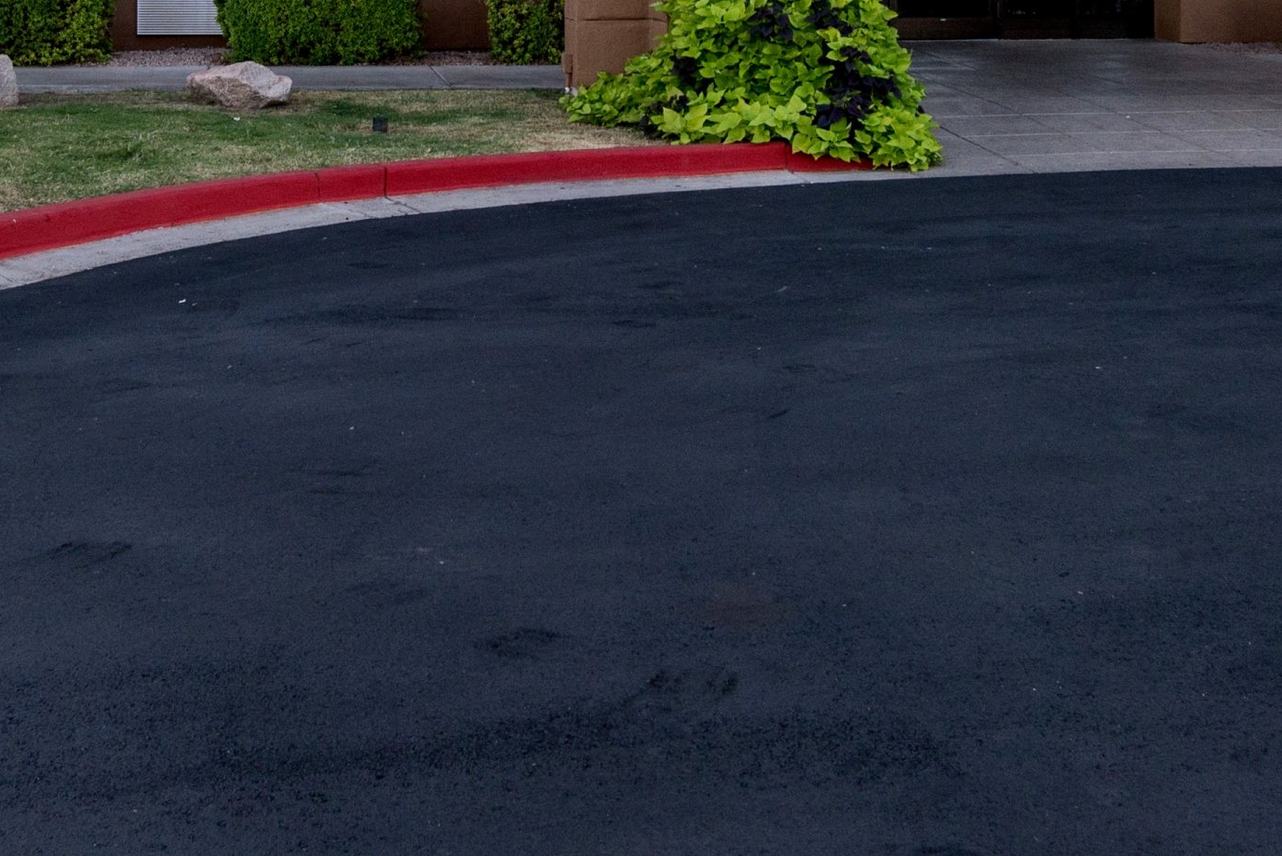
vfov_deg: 22.0
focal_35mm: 59
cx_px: 555
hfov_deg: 33.9
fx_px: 2102
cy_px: -49
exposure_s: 1/400
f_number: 8
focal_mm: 18
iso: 400
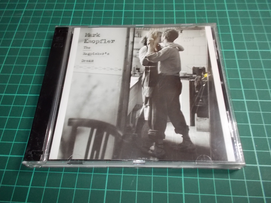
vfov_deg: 48.2
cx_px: 136
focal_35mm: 29
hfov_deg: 61.7
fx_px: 227
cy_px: 102
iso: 250
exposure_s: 1/30
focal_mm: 4.1
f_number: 3.3
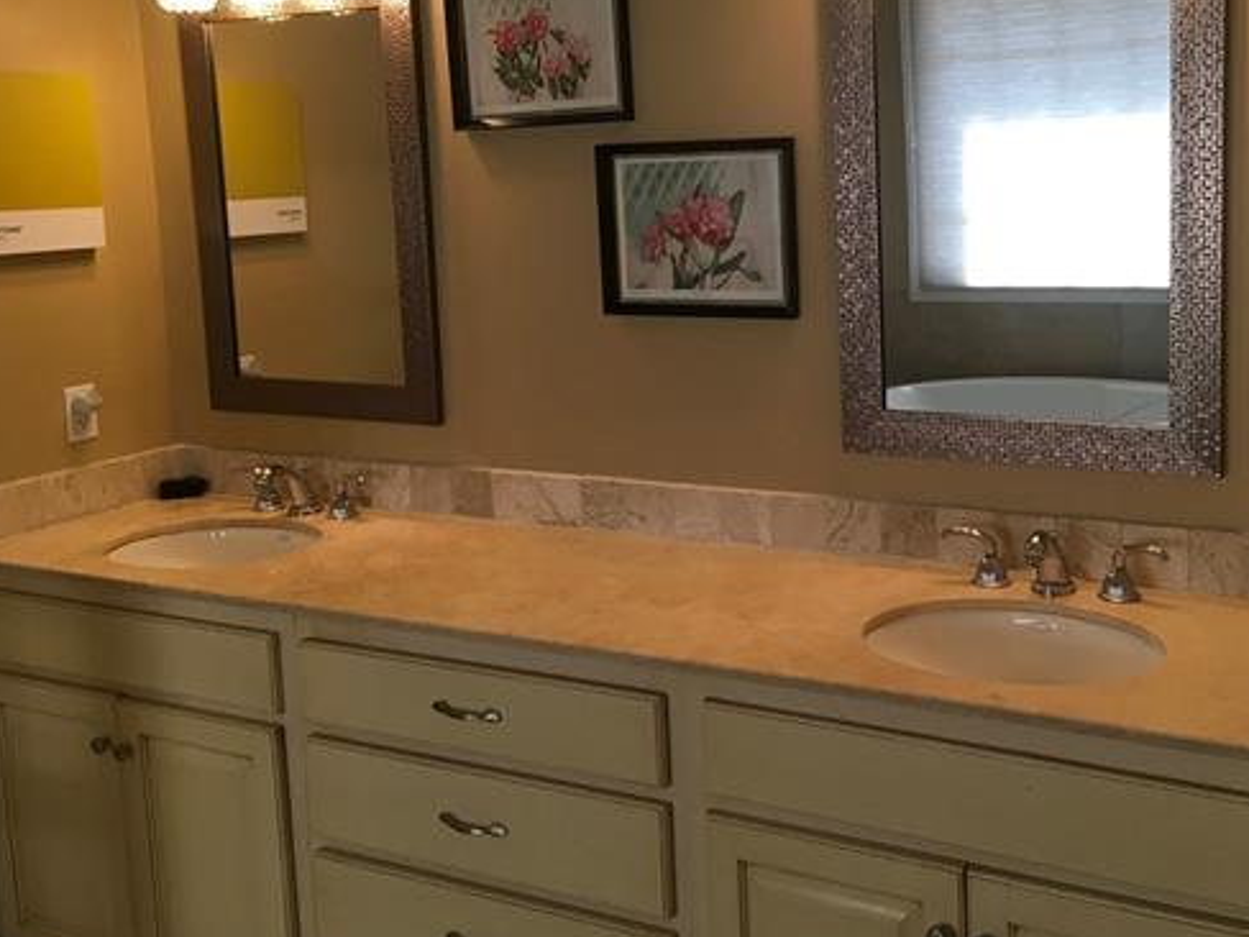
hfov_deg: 48.6
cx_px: 758
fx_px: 1371
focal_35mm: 38
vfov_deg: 37.5
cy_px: 348
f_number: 2.2
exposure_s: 1/30
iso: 25
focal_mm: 4.15
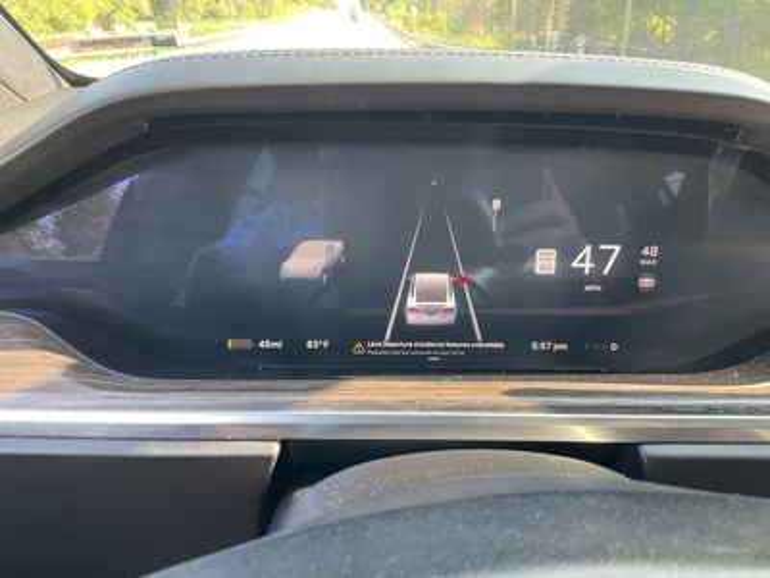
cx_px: 385
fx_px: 645
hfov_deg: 61.7
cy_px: 289
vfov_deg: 48.2
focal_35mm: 29
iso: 64
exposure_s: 1/88
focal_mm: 3
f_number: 1.8
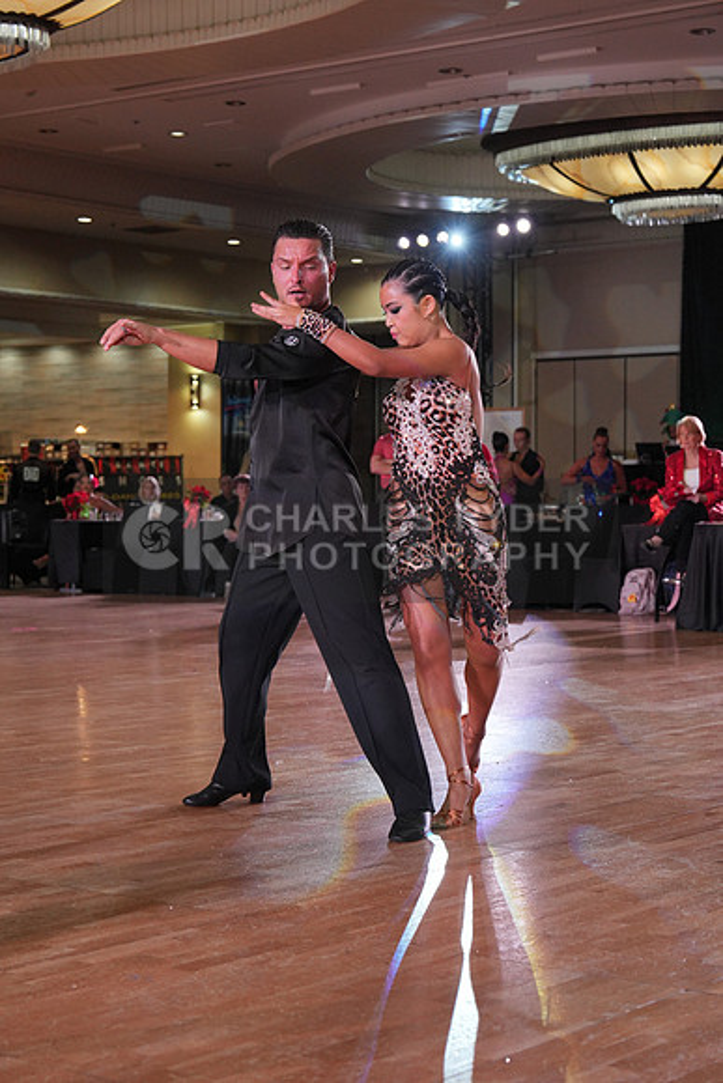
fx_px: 2107
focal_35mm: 70
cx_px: 362
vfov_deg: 28.8
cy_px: 542
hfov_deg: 19.5
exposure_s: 1/400
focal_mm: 70
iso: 2000
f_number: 5.6
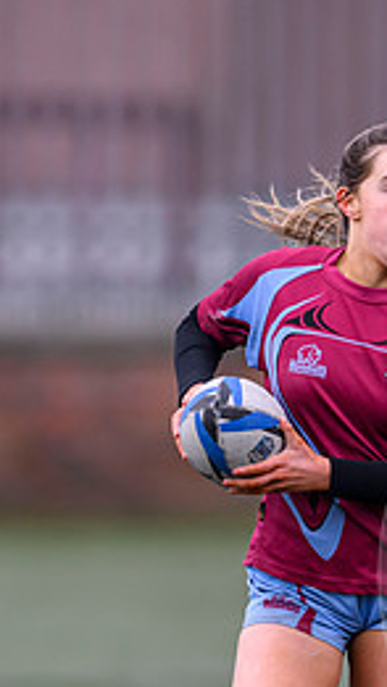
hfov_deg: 1.0
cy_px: 600
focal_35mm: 1171
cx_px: 363
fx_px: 21342
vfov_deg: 1.8
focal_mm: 400
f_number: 3.5
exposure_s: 1/1250
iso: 500
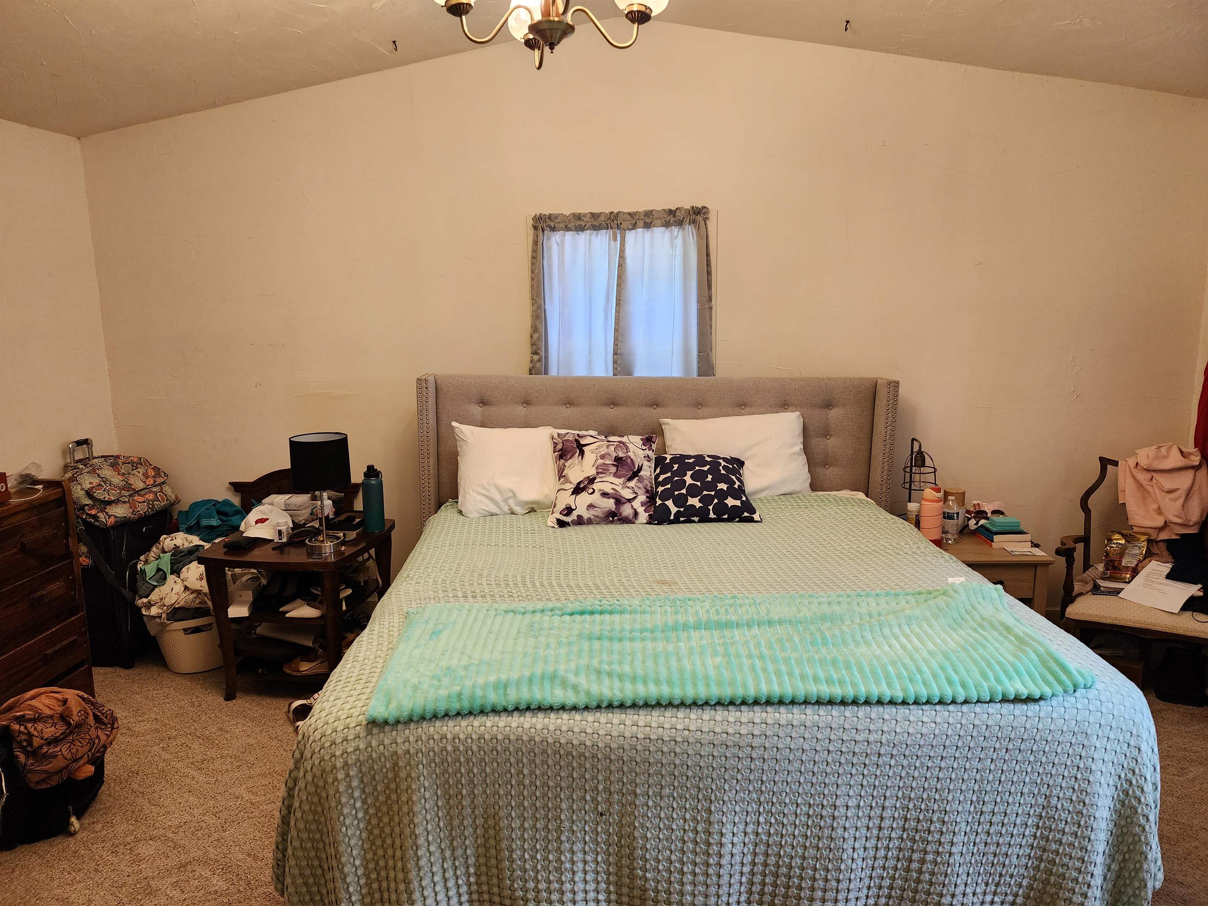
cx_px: 604
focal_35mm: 23
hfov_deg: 73.9
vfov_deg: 58.9
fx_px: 803
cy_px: 453
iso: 320
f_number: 1.8
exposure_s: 1/120
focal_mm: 6.4
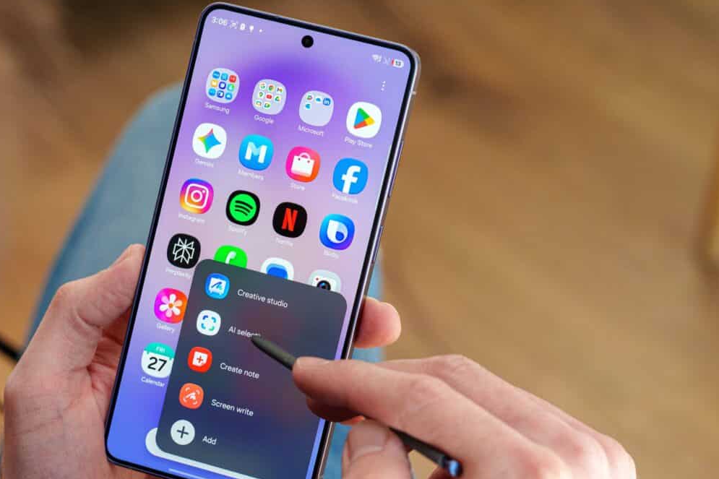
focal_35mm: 100
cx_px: 301
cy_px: 264
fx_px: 1997
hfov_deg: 20.4
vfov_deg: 13.7
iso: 1250
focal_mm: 85
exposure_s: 1/125
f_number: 5.6
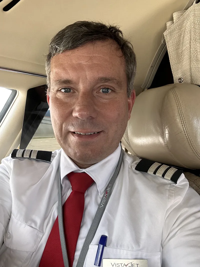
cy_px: 134
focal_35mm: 30
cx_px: 100
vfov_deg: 60.0
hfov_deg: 46.8
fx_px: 231
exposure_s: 1/121
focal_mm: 2.69
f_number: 1.9
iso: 64
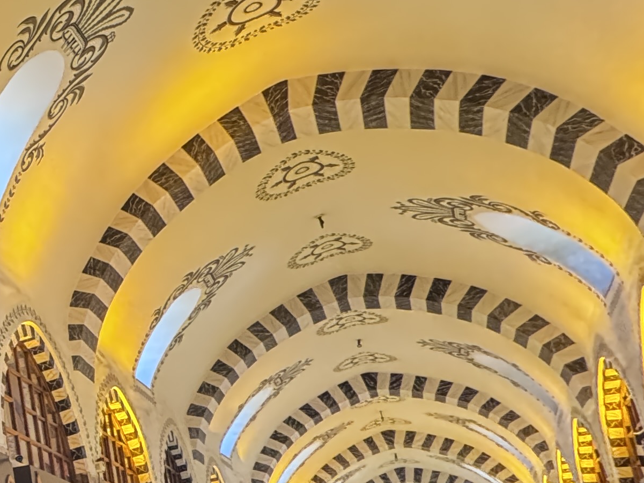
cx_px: -416
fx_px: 874
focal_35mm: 47
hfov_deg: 25.0
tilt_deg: +11.5
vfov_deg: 28.8
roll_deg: +0.7
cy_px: 488
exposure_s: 1/50
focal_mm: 2.22
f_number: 2.2
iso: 400
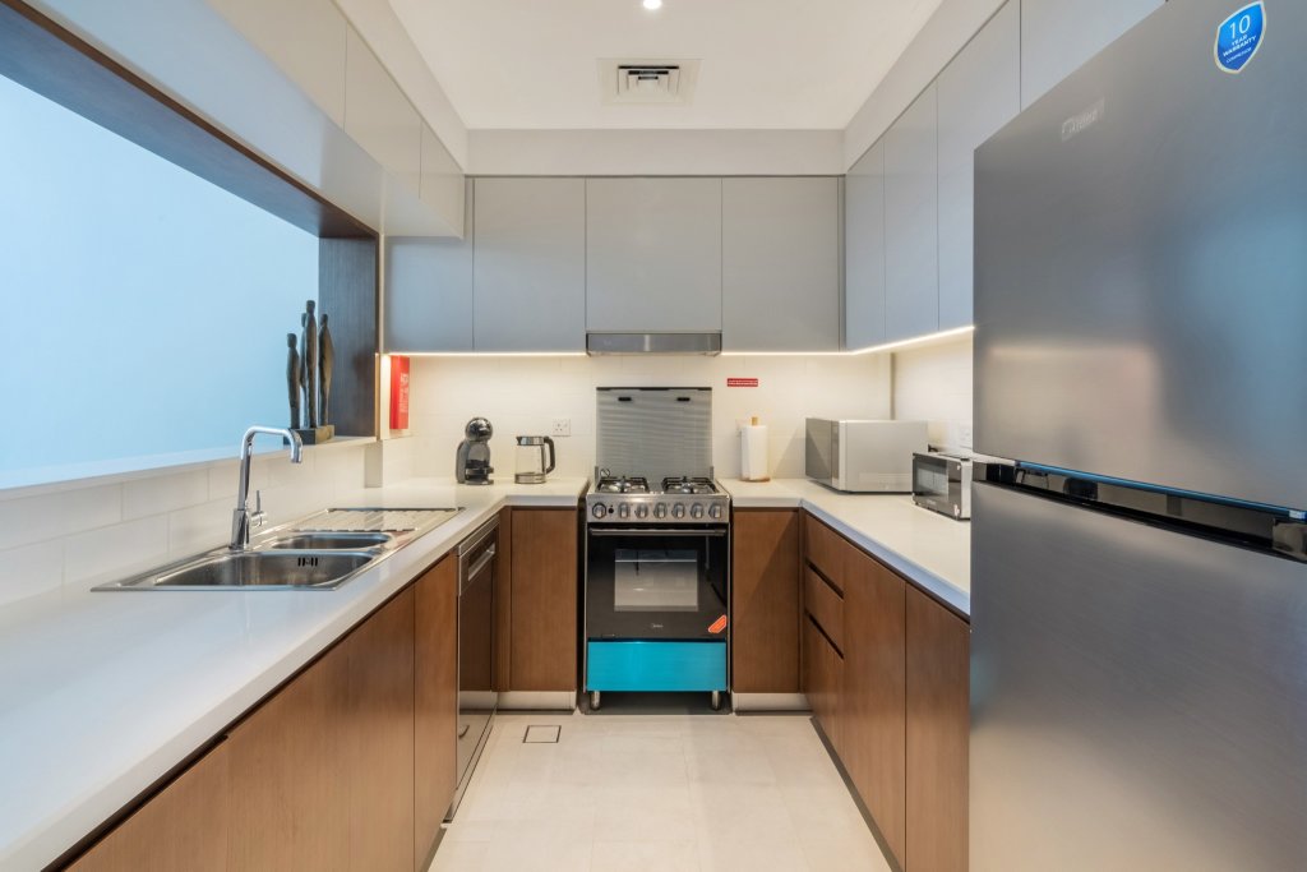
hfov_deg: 96.7
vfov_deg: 73.8
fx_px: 581
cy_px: 436
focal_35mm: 16
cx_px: 654
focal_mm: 11
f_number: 22
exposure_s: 1/2.5
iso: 400
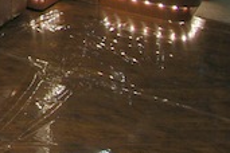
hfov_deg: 17.0
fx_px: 537
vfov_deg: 13.5
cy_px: -168
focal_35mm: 84
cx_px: -243
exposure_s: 1/10
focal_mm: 12
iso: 200
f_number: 4
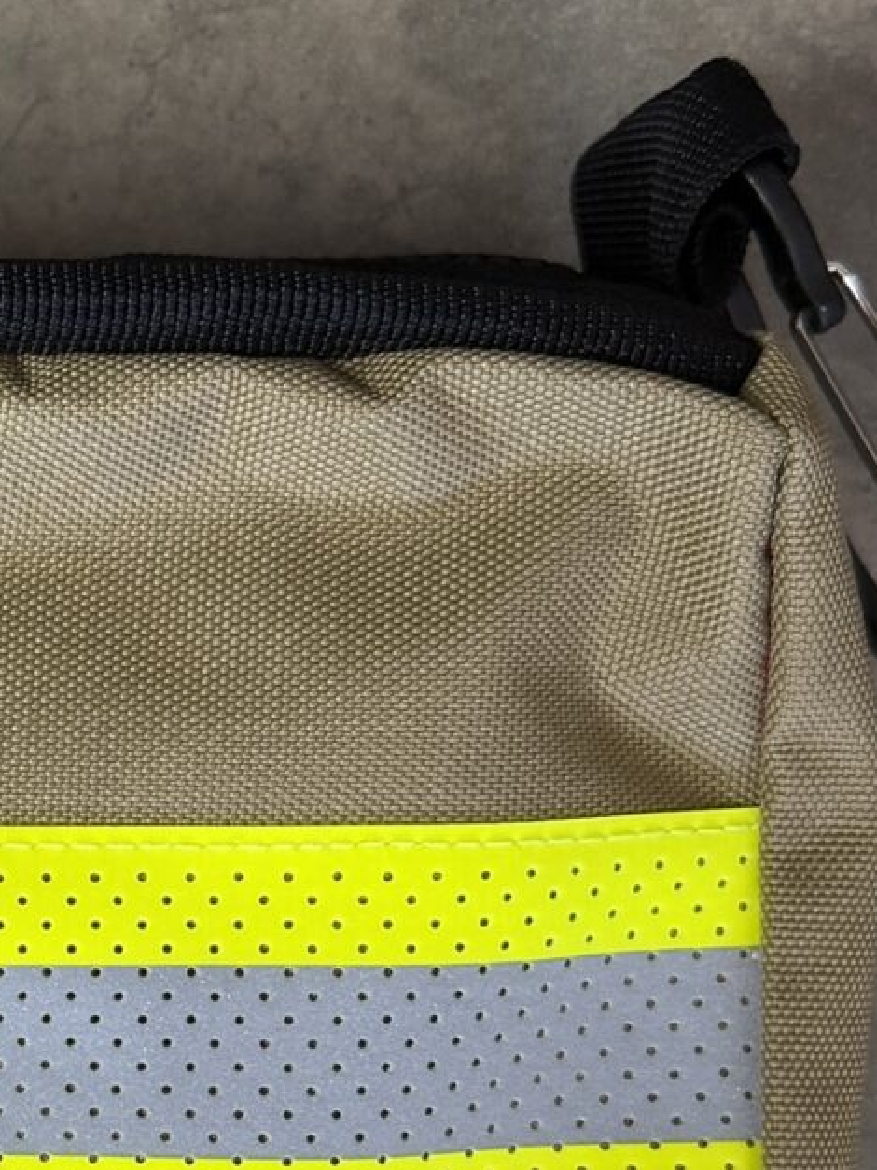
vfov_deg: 19.9
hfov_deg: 14.0
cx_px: -476
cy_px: 883
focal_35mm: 98
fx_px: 3312
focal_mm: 6.76
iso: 125
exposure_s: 1/60
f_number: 1.78
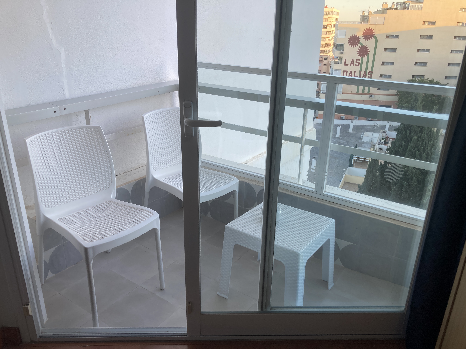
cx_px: 233
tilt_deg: -21.4
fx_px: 377
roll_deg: -1.9
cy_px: 174
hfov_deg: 63.4
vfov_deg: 49.7
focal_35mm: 28
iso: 32
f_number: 1.8
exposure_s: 1/121
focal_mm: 3.99
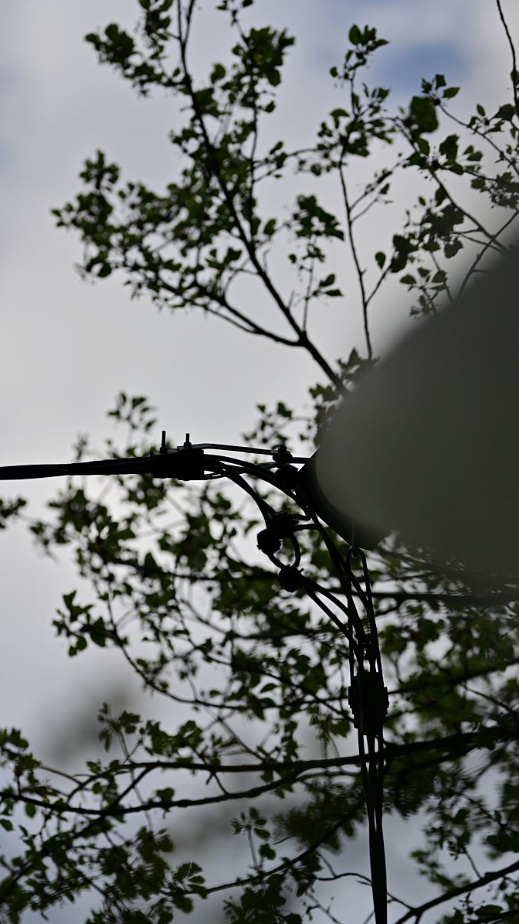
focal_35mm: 142
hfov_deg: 8.5
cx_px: 270
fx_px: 3475
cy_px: 463
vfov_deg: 15.1
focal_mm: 135
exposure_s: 1/8000
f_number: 1.8
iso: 64
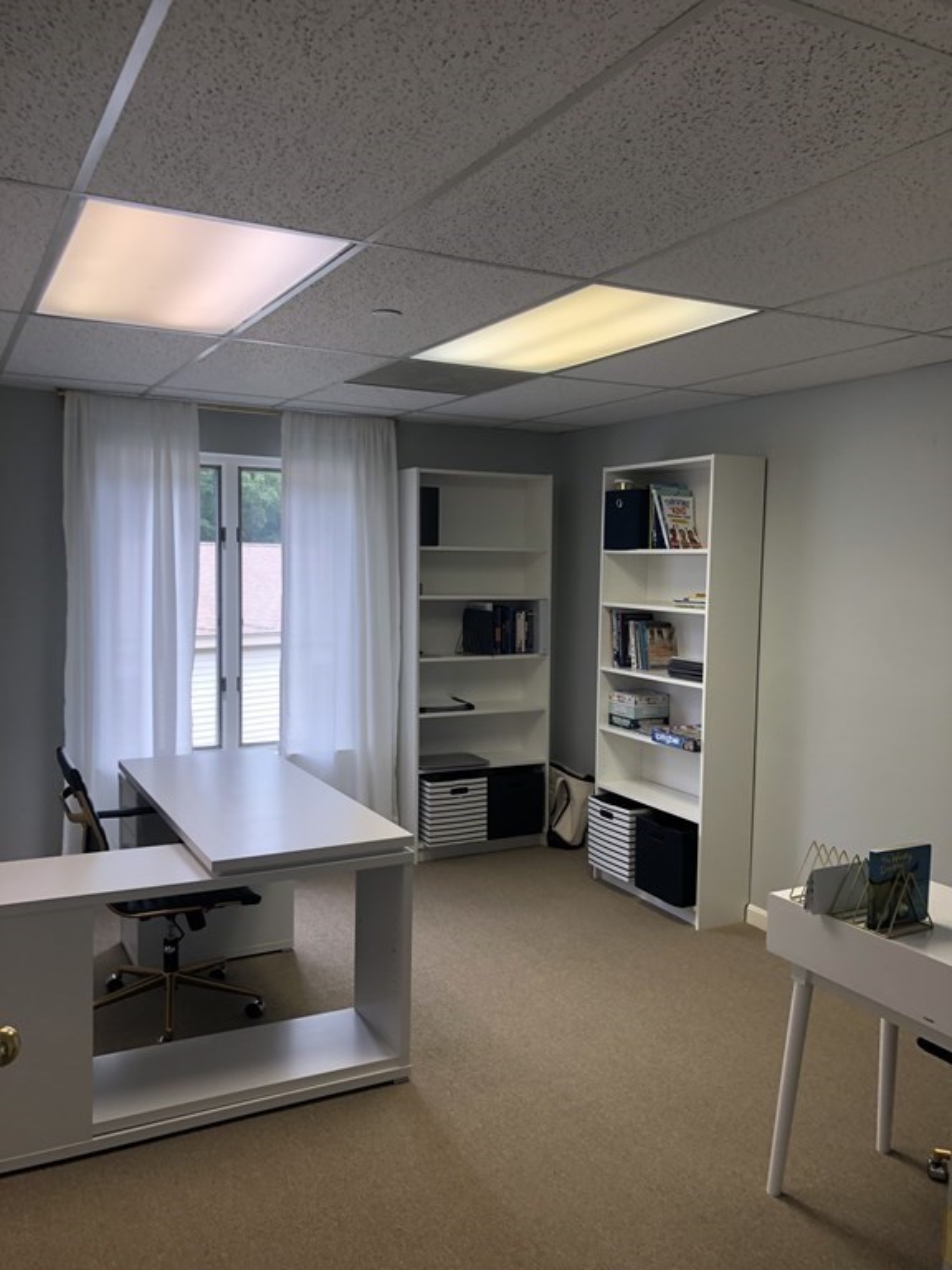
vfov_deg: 63.4
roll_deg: -1.5
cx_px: 476
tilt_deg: -6.8
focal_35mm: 28
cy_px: 635
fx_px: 1027
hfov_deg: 49.7
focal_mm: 4
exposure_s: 1/120
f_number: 1.8
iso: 40
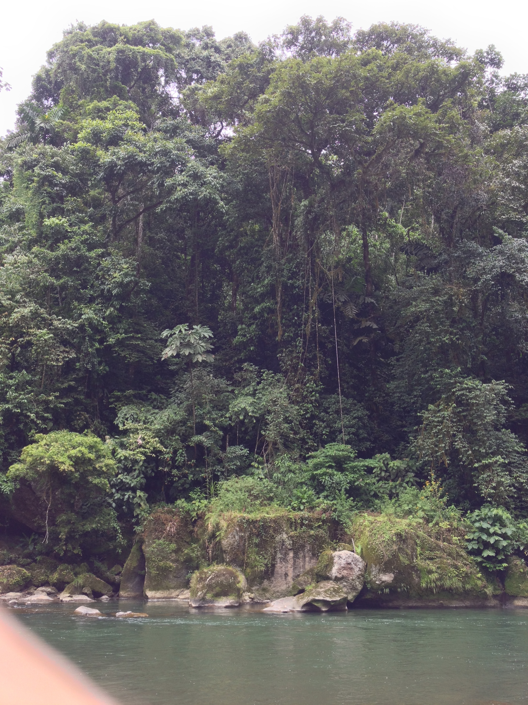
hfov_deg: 40.7
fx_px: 712
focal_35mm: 35
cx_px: 264
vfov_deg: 52.6
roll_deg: +0.2
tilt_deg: +15.0
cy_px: 352
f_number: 2.4
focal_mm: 4.28
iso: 50
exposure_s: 1/198
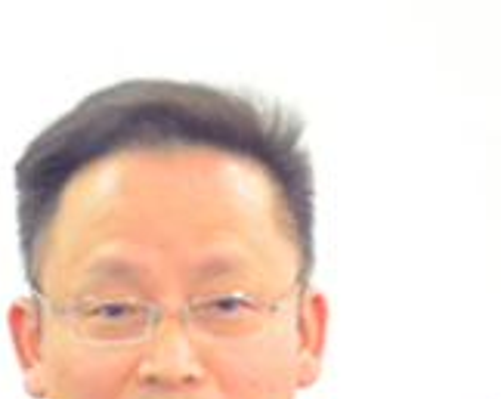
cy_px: 566
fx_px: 7352
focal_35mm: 497
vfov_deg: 3.1
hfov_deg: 3.9
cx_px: 176
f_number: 5.3
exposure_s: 1/30
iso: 4000
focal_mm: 95
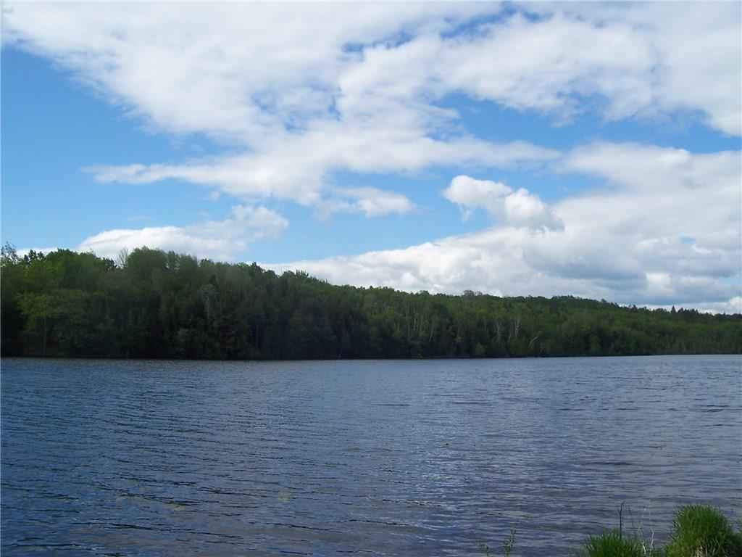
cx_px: 371
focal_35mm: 34
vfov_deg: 41.8
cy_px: 278
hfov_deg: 54.0
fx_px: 729
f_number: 5.6
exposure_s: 1/500
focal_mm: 5.6
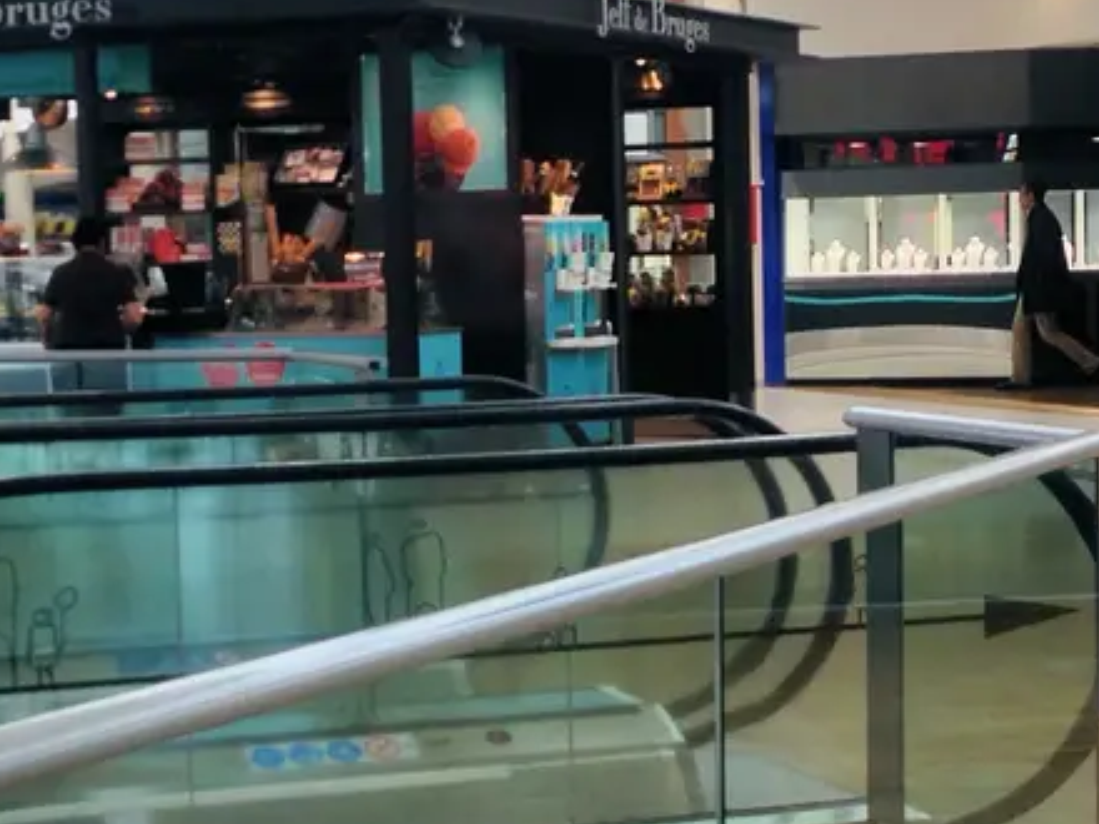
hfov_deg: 20.4
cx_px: 614
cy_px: 462
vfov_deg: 15.4
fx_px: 3048
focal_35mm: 96
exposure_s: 1/151
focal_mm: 4.12
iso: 50
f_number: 2.4
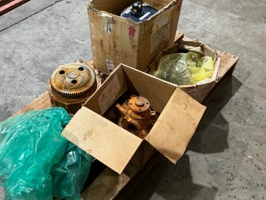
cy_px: 103
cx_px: 115
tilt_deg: -48.3
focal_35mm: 37
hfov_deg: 50.0
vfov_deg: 38.7
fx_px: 285
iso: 160
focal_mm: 3
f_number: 1.8
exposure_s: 1/50
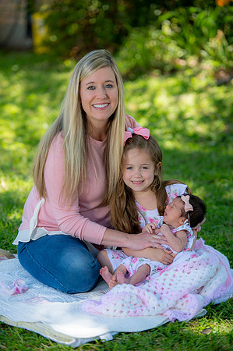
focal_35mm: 130
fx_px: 1265
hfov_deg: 10.5
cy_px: 176
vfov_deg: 15.8
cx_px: 116
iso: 100
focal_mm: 130
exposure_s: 1/250
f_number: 2.8
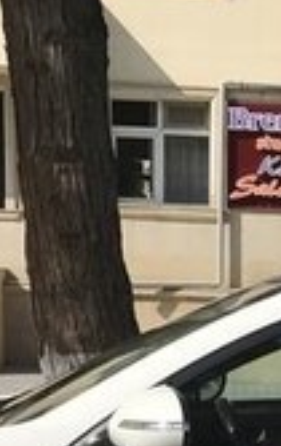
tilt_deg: -12.1
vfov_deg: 16.7
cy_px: 592
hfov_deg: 10.9
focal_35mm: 117
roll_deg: -1.6
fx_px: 1427
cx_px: 407
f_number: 1.8
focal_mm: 3.99
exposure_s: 1/4000
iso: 20
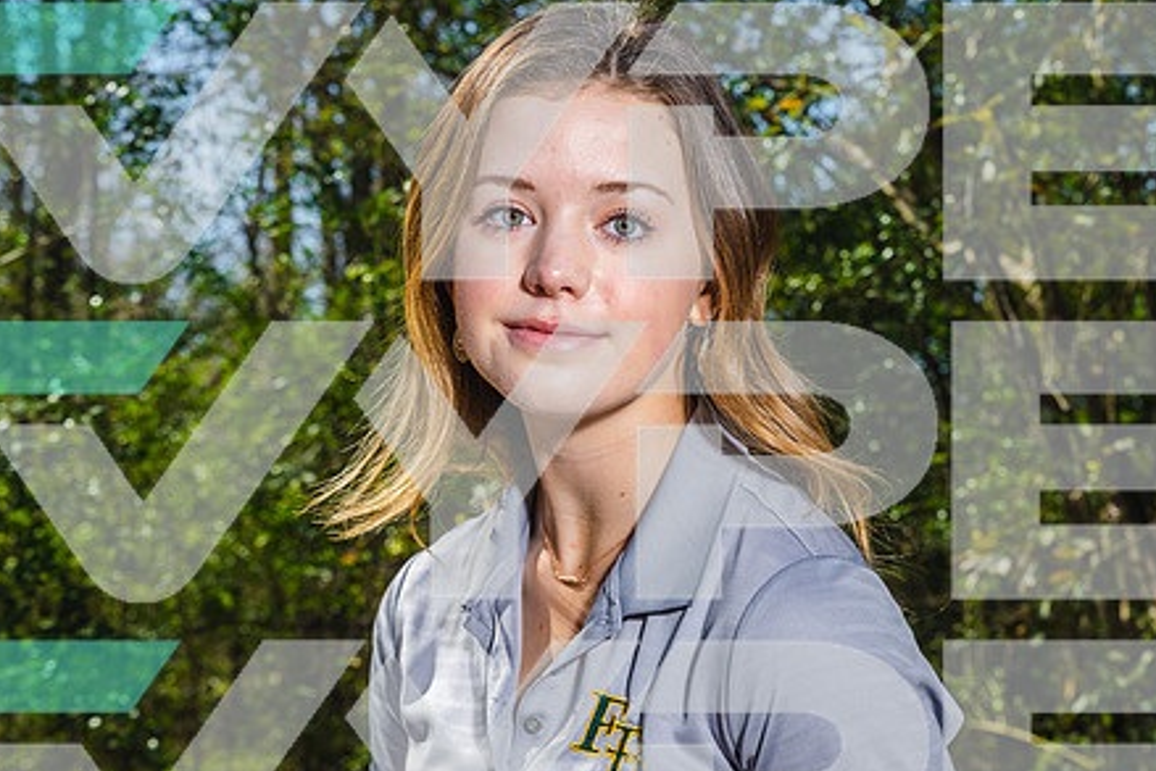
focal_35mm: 74
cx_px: 585
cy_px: 462
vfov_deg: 18.4
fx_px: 2377
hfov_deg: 27.3
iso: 100
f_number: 9
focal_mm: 56
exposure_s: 1/125
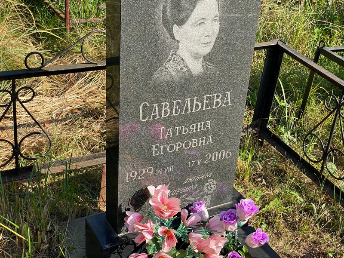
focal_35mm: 52
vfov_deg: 28.0
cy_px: 129
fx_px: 517
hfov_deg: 36.8
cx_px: 172
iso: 20
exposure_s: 1/521
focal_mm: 6
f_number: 2
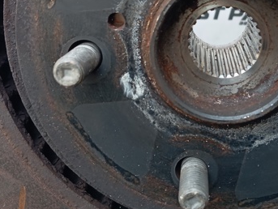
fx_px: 418
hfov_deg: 36.4
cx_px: 185
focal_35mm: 52
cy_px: 49
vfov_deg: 27.6
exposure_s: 1/100
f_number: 1.8
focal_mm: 4.22
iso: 107
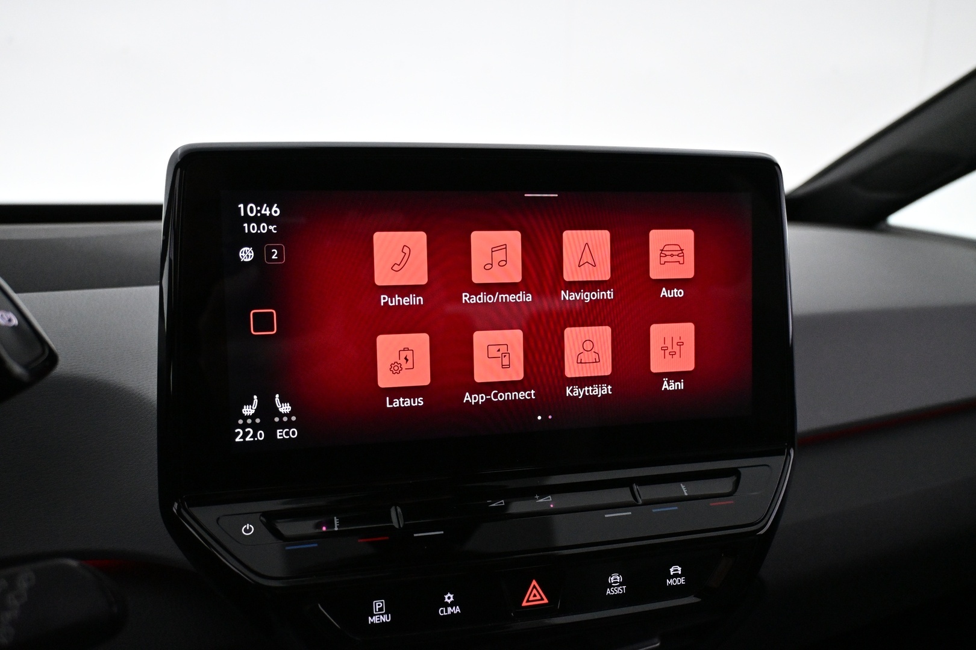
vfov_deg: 45.7
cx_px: 488
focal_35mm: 28
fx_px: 773
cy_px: 325
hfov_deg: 64.6
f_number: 3.8
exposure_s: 1/200
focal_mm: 19
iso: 4000
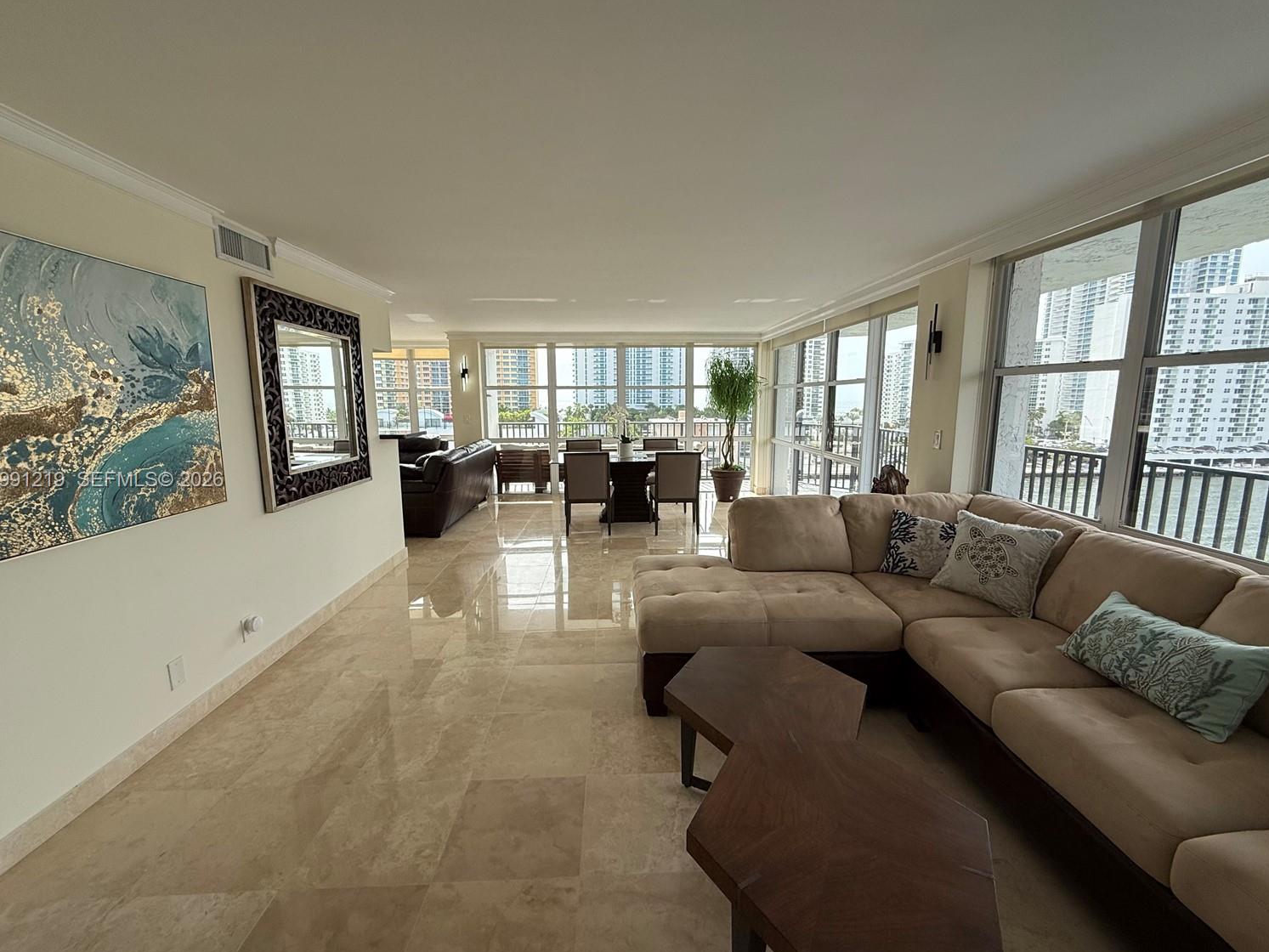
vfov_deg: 81.8
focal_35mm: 15
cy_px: 481
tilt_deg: -7.3
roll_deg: -0.7
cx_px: 639
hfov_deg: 98.2
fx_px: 550
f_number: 2.2
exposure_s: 1/799
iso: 64
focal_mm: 2.22
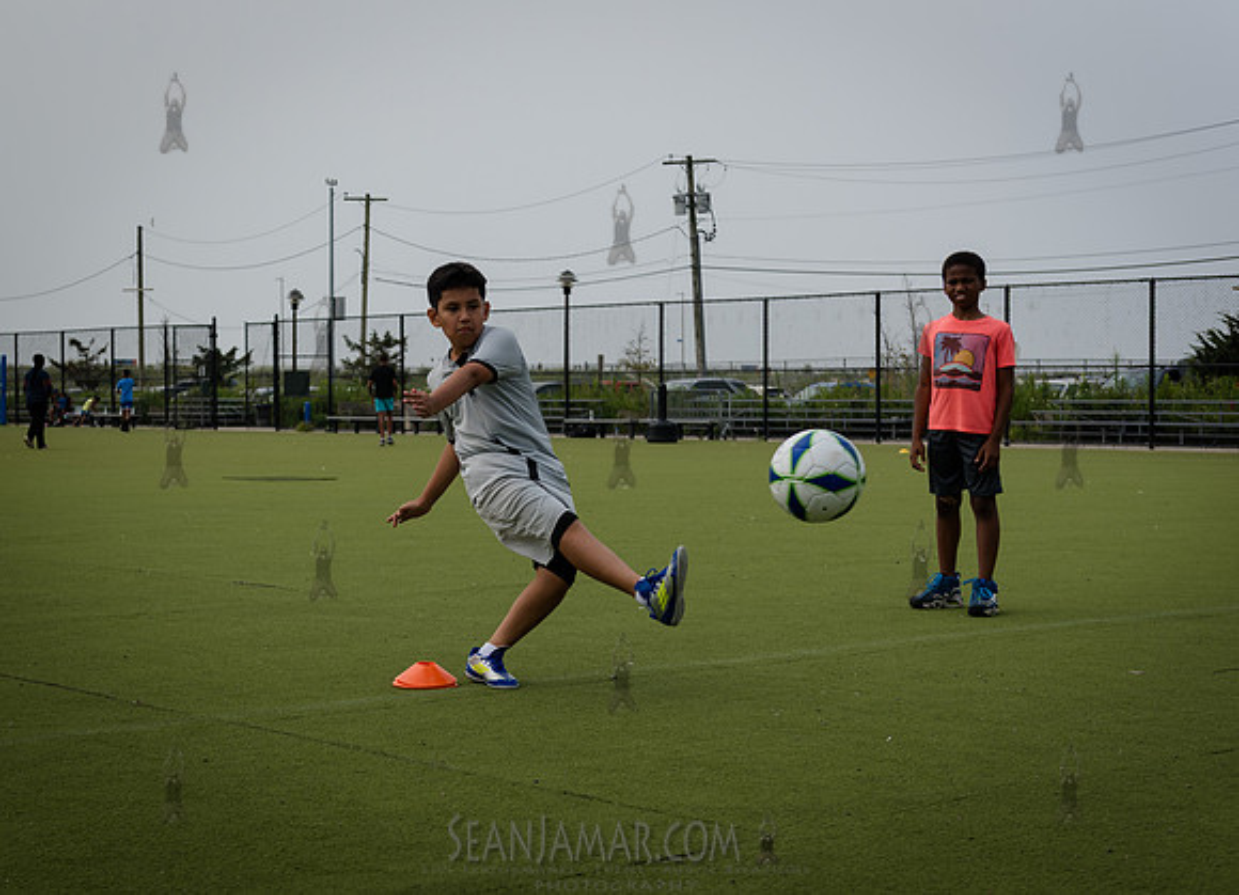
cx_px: 372
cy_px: 471
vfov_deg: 23.6
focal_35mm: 61
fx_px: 2146
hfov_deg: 31.8
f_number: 4
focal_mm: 44
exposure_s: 1/3200
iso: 250
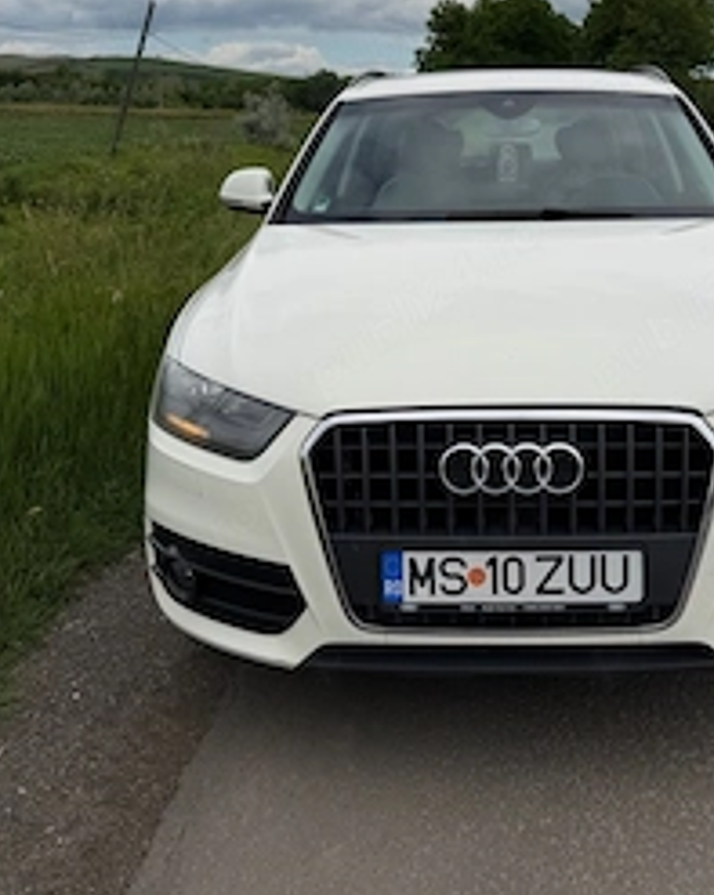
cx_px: 497
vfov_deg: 47.6
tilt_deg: -12.5
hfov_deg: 38.5
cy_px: 348
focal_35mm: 38
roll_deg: -1.1
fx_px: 1006
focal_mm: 6.76
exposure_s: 1/8130
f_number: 1.78
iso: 80
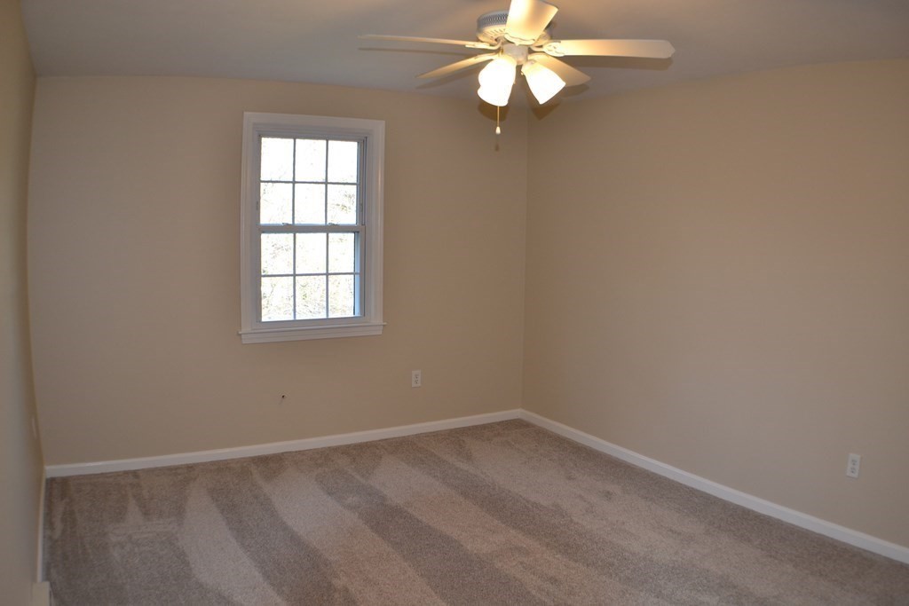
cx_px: 454
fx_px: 909
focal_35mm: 36
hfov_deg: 53.1
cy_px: 303
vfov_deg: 36.9
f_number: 4
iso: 400
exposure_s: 1/60
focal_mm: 24
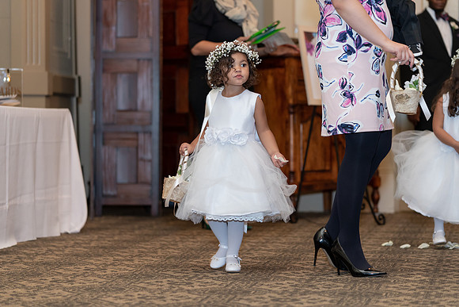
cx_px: 230
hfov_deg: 20.3
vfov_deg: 13.6
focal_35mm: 101
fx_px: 1284
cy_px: 154
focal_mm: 100
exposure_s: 1/250
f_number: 2.8
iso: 2000
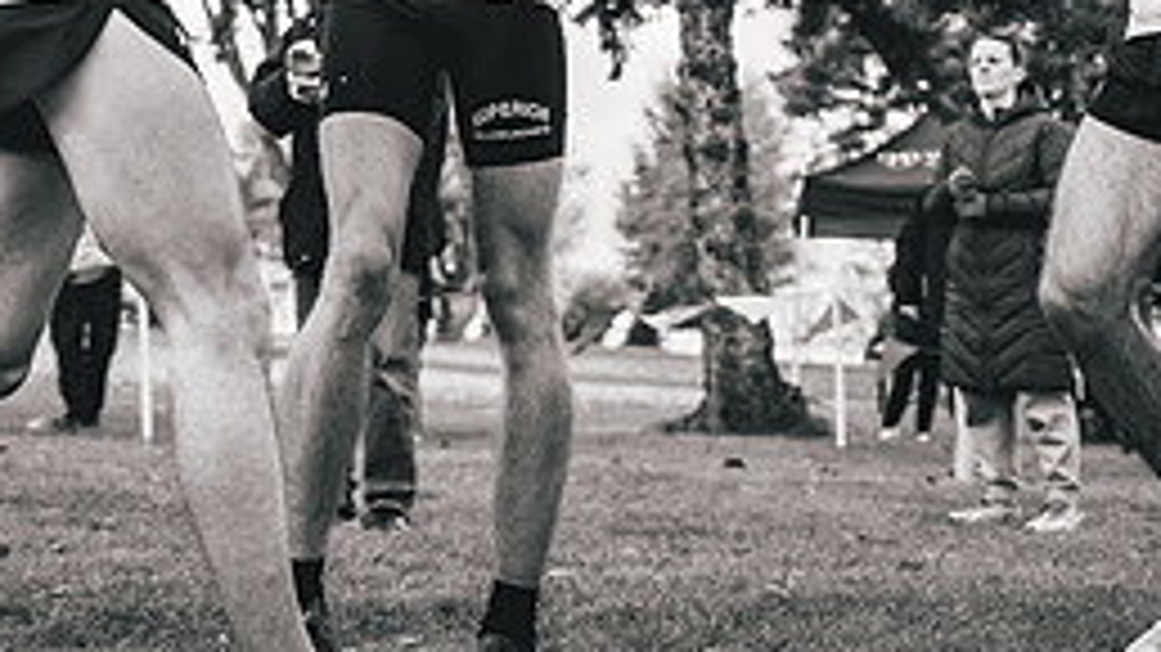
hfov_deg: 31.8
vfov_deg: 17.6
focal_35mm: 66
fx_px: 2031
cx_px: 459
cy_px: -79
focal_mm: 28
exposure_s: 1/3200
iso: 200
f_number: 2
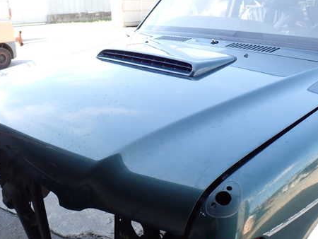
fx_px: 368
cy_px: 100
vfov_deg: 35.9
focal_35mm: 40
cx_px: 156
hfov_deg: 46.8
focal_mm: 5.4
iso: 100
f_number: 3.2
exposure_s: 1/100
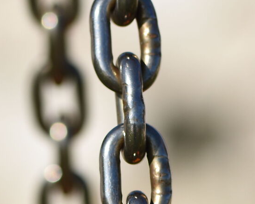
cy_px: 203
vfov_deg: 3.0
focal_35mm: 524
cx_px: 118
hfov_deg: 3.7
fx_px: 3954
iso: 125
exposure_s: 1/4000
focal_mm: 85
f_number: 2.8
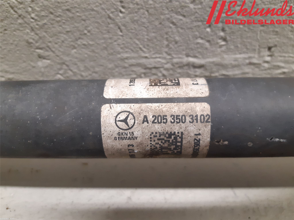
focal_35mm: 26
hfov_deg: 67.3
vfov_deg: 53.1
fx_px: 221
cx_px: 147
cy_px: 110
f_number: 1.7
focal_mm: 3.93
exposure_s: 1/33
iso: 250
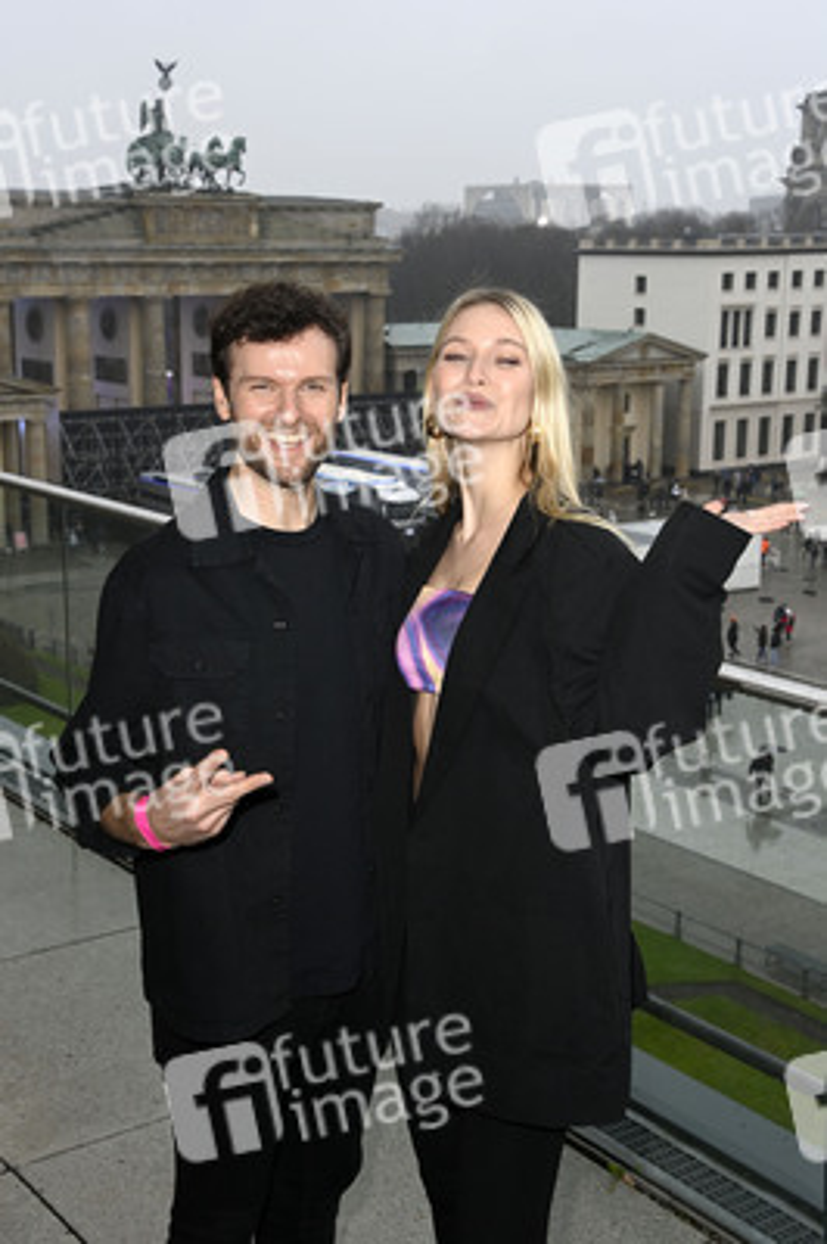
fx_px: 1657
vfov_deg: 41.1
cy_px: 622
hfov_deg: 28.0
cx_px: 414
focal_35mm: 48
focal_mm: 48
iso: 1600
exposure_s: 1/125
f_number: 10
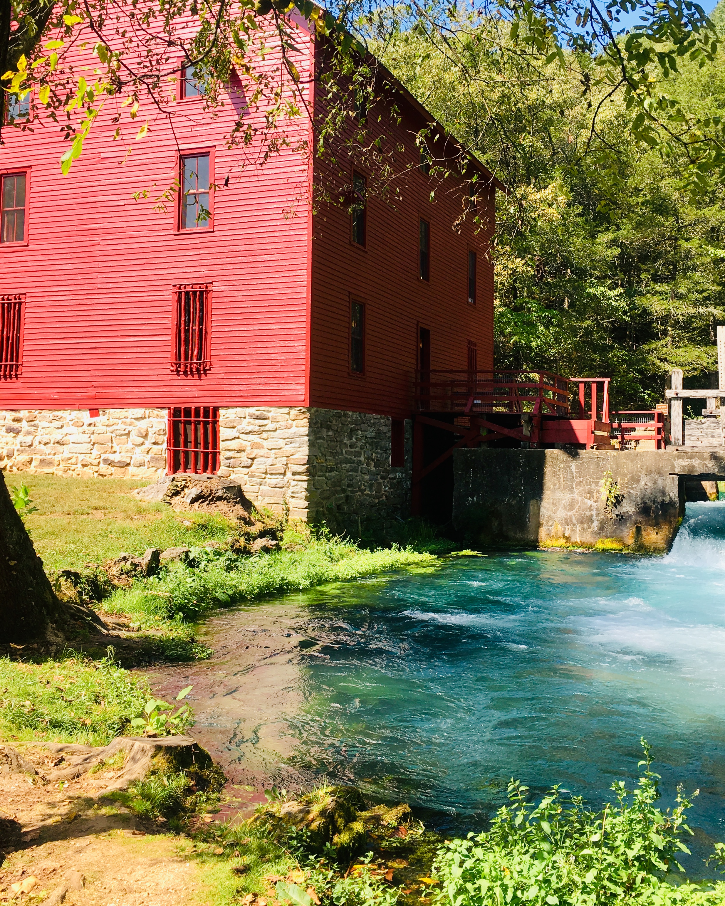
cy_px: 391
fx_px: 992
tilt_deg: +5.9
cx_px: 400
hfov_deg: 40.1
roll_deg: -0.4
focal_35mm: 37
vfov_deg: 48.9
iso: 25
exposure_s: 1/587
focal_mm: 4.15
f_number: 2.2
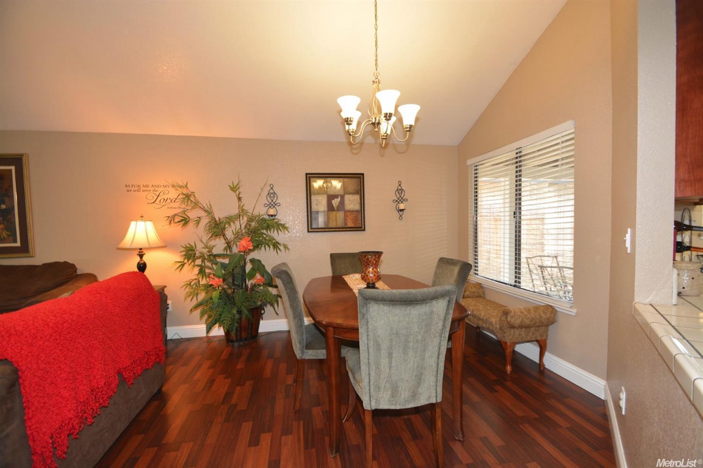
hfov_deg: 100.4
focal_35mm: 15
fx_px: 293
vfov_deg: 77.3
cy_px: 234
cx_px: 352
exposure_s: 1/60
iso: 560
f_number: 4
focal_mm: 10
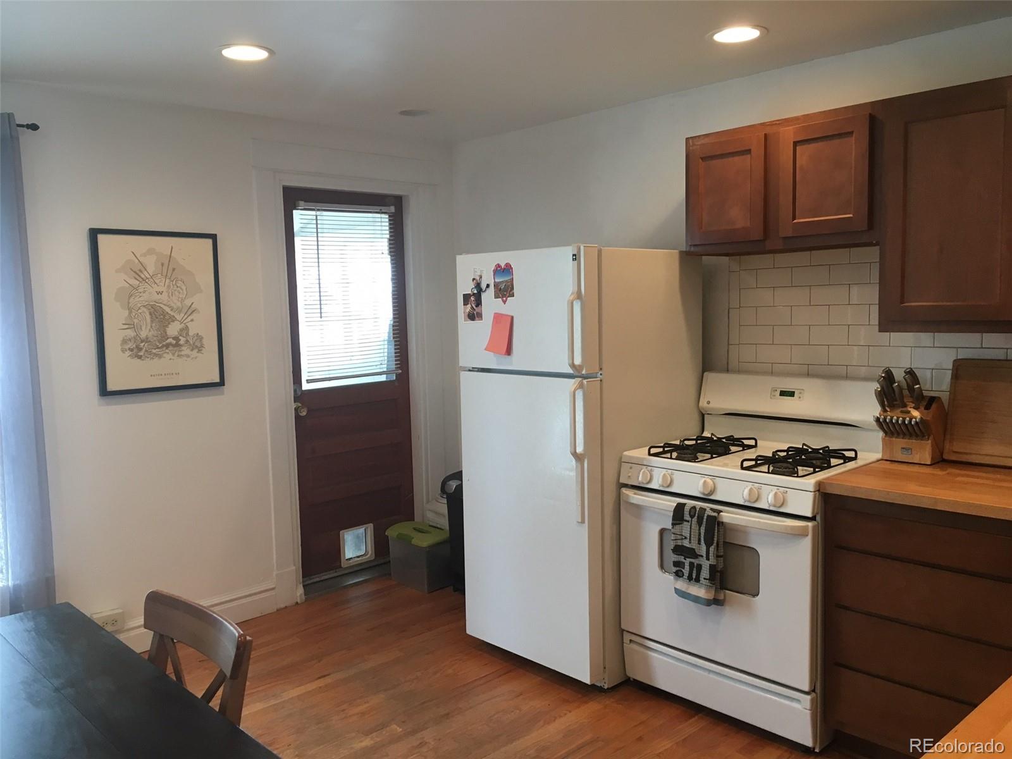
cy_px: 380
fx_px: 848
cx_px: 506
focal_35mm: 29
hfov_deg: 61.7
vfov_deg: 48.2
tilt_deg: -4.0
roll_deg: +1.7
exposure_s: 1/30
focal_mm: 4.15
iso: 80
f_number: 2.2
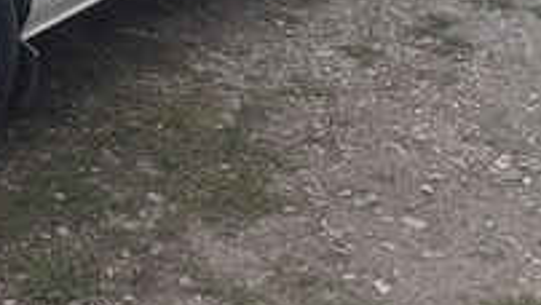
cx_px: -131
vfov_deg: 13.7
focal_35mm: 84
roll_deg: +0.3
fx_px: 1206
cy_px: -126
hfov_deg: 22.9
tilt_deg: -15.9
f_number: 1.6
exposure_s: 1/121
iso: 80
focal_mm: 5.96
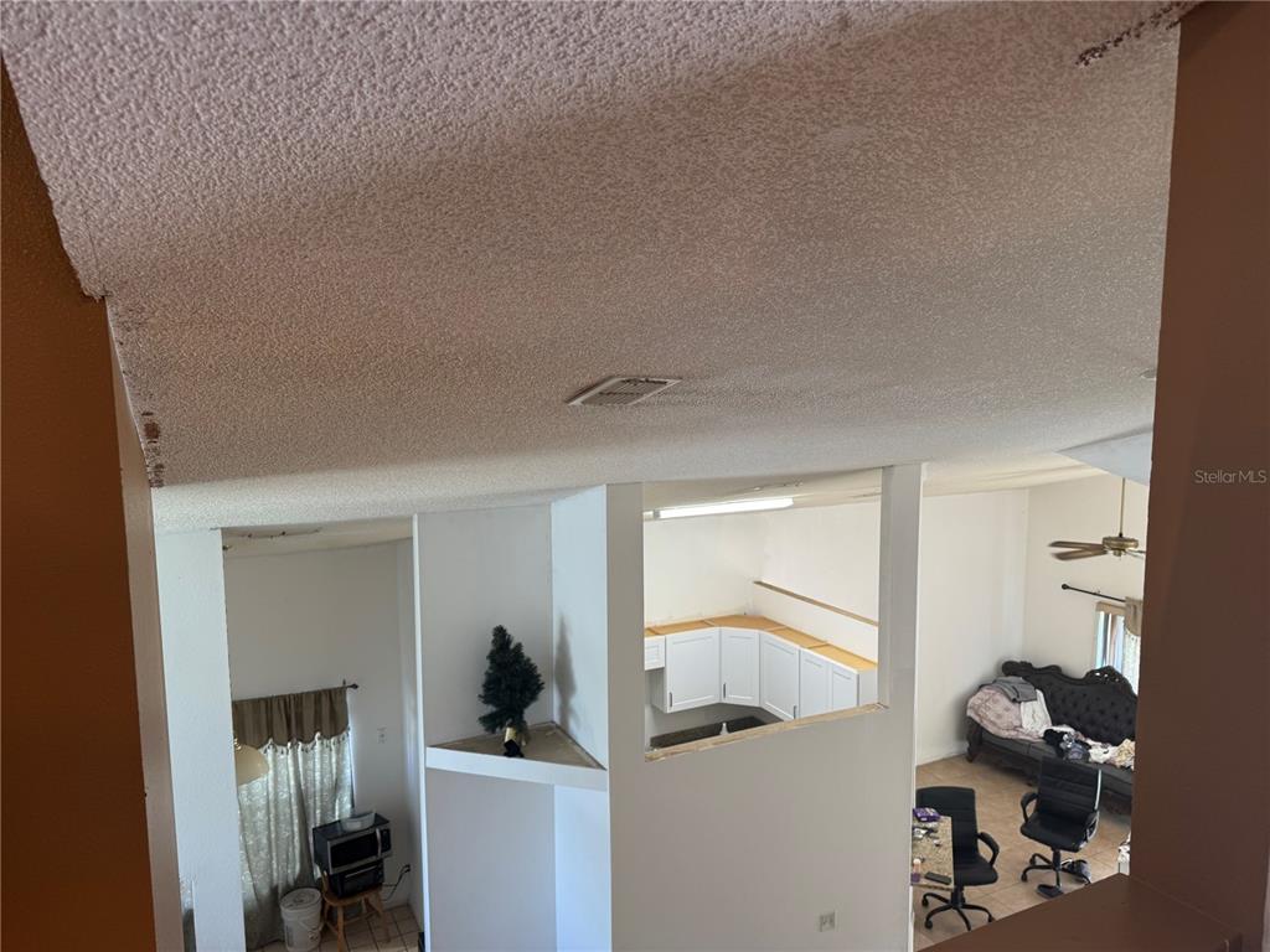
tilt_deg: -7.5
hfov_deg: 71.6
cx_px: 635
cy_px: 476
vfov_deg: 56.8
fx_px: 881
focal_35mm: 24
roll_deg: -0.7
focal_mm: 6.76
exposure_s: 1/60
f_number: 1.78
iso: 100
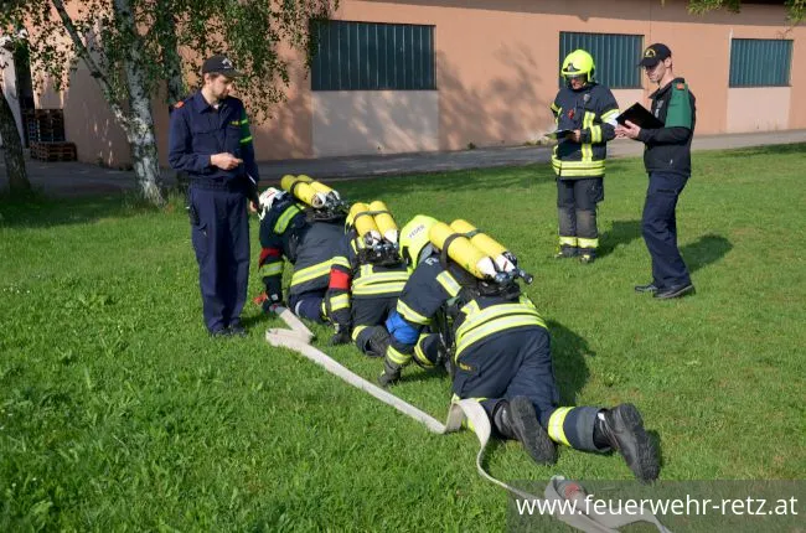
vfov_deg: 35.3
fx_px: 838
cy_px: 266
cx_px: 403
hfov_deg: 51.4
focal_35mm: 38
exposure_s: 1/1600
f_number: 6.3
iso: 400
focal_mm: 25
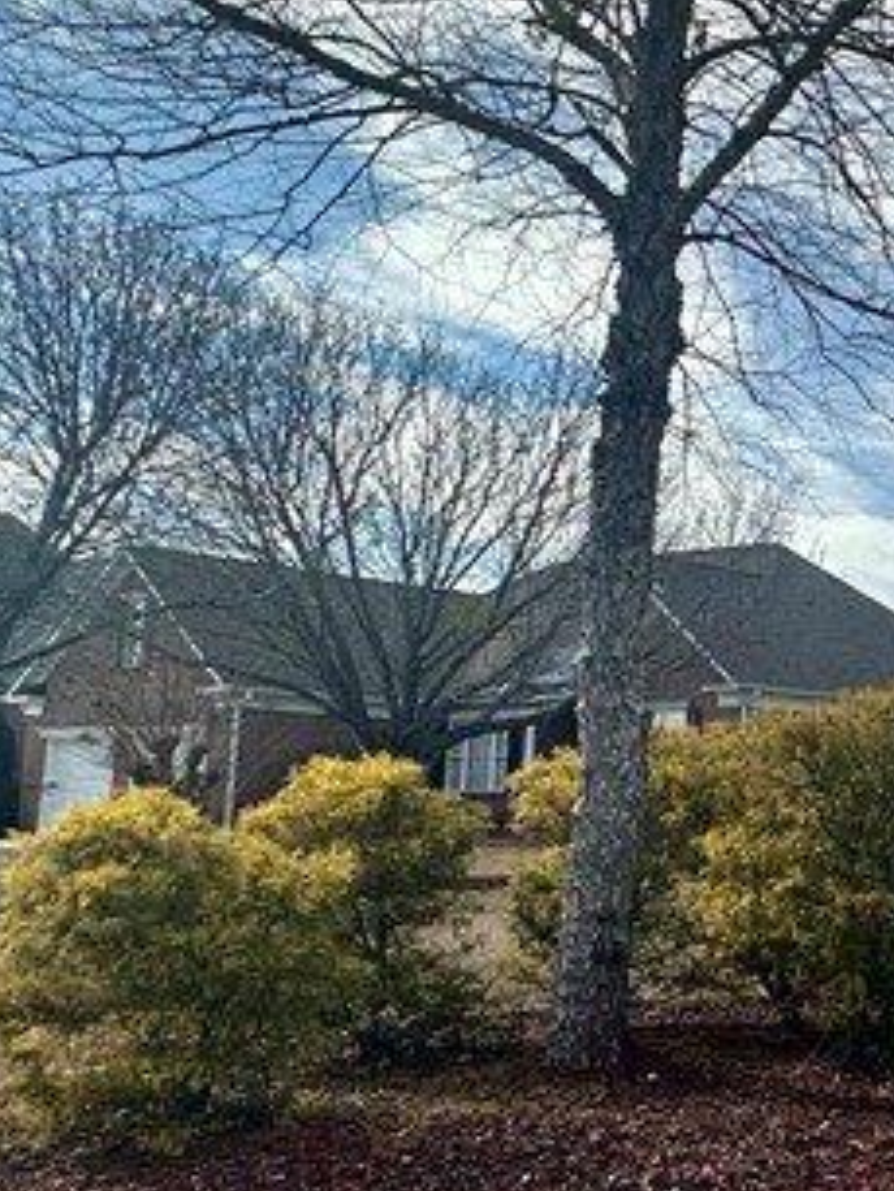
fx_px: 1617
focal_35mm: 47
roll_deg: -0.7
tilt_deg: +6.3
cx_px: 1405
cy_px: 648
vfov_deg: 40.4
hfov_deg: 23.4
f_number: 2.2
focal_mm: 2.22
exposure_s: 1/2747
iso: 40
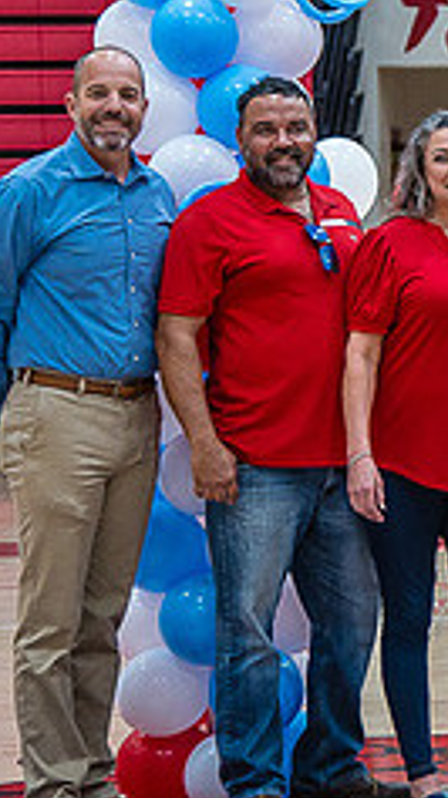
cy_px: 296
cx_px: 707
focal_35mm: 169
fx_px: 3575
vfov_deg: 12.7
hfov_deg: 7.0
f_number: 4
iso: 2000
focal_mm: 66
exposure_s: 1/320
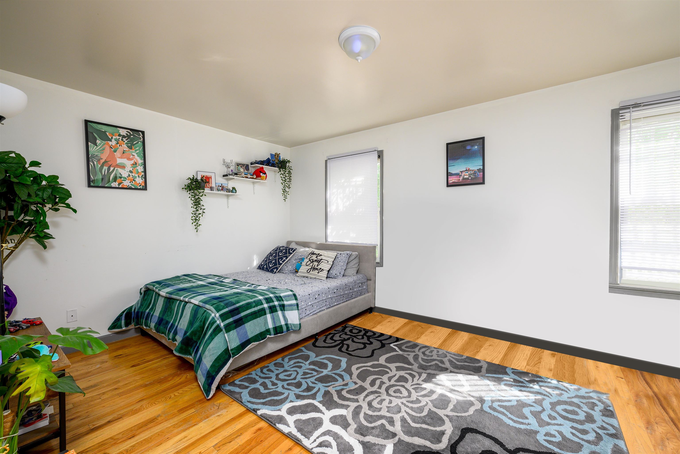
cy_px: 227
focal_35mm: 14
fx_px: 274
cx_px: 340
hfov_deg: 102.3
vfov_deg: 79.3
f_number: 8
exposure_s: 1/60
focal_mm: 14.5
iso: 320
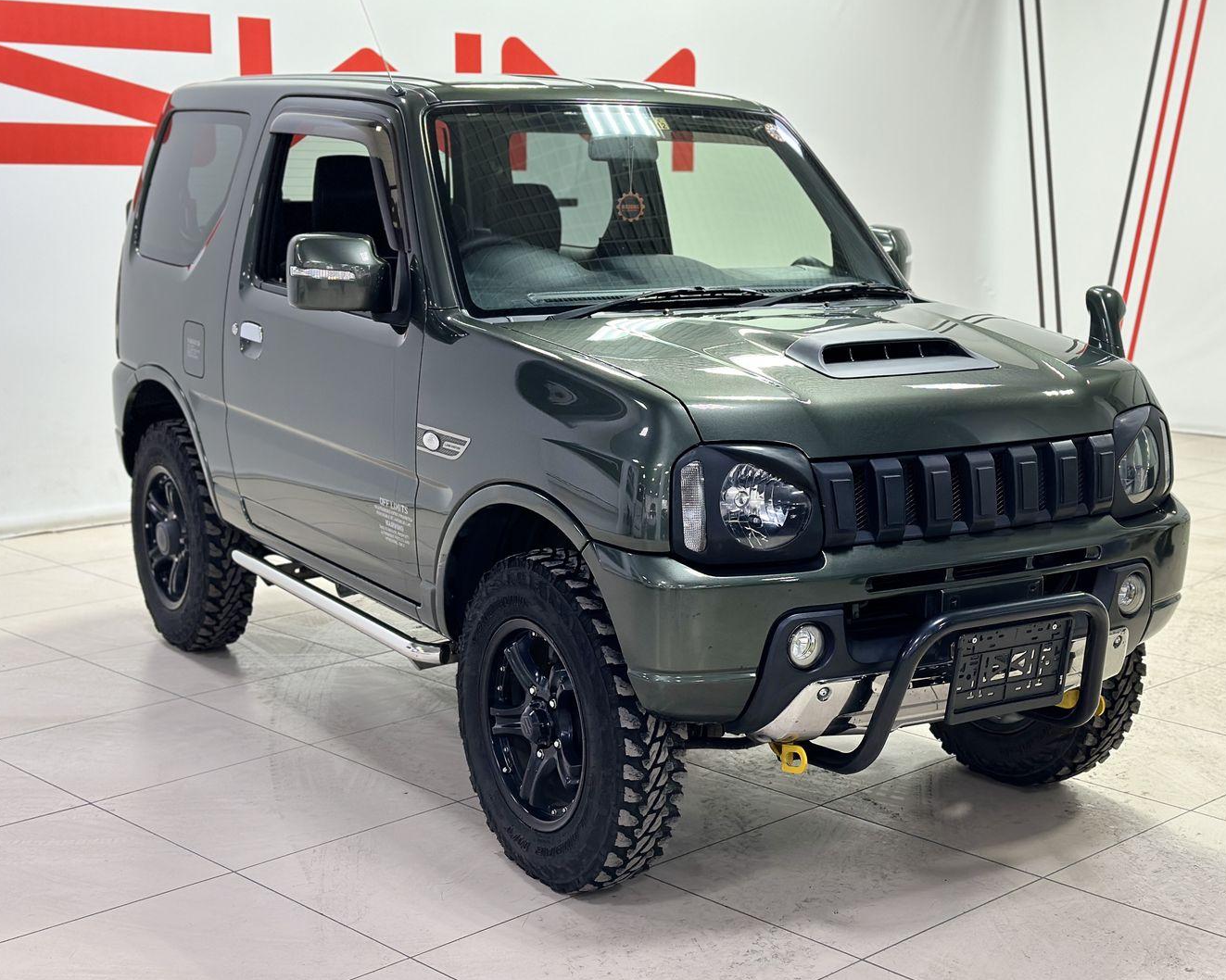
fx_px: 1850
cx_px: 631
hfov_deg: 36.7
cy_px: 496
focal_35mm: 51
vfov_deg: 29.7
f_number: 1.78
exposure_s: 1/50
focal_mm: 6.86
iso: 100
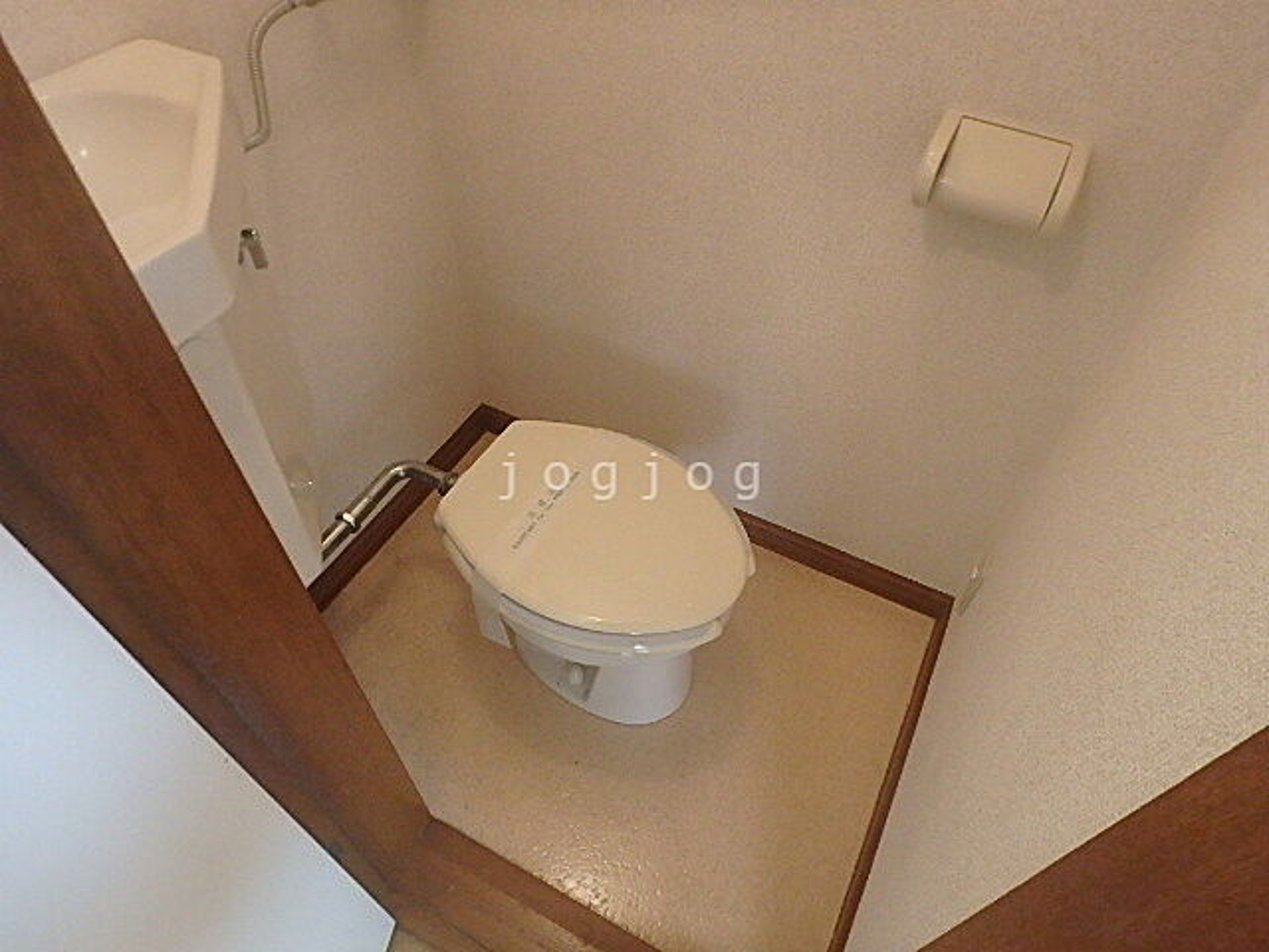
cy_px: 476
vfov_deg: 63.4
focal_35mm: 21
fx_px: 770
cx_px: 634
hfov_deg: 79.0
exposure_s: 1/30
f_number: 3.5
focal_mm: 3.7
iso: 800
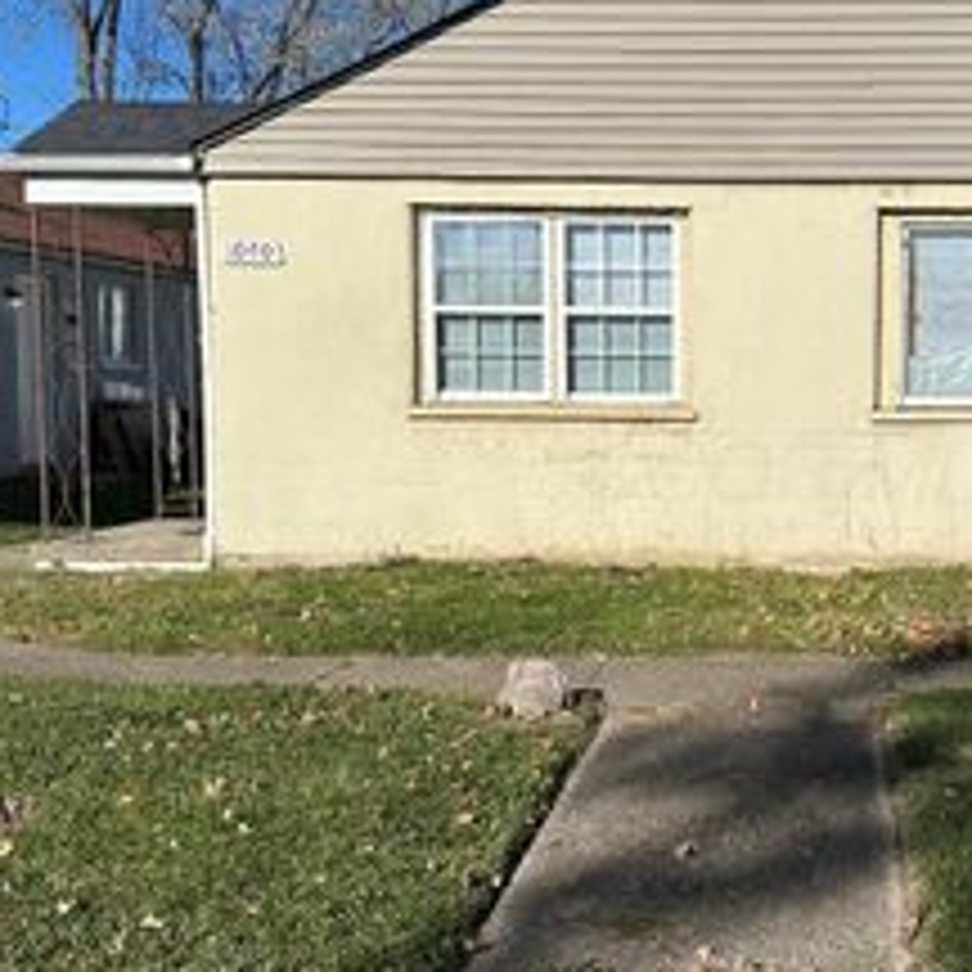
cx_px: 810
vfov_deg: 34.7
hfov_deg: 33.4
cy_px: 470
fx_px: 1557
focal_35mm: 49
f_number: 1.78
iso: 80
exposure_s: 1/9709
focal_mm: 6.86
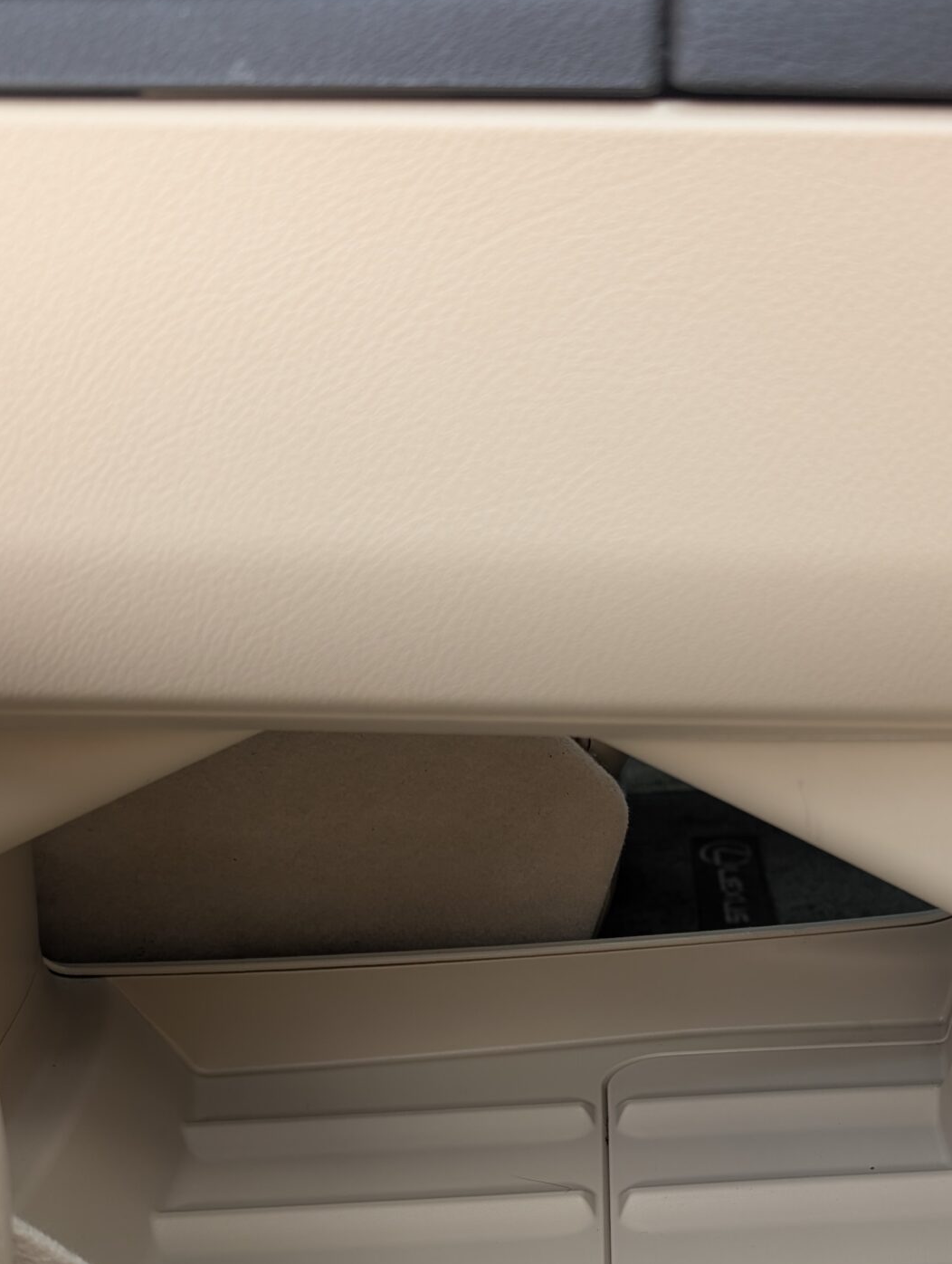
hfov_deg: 32.5
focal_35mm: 44
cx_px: 681
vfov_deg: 41.6
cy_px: 943
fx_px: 1609
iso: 25
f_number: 1.68
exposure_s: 1/133
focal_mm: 6.9
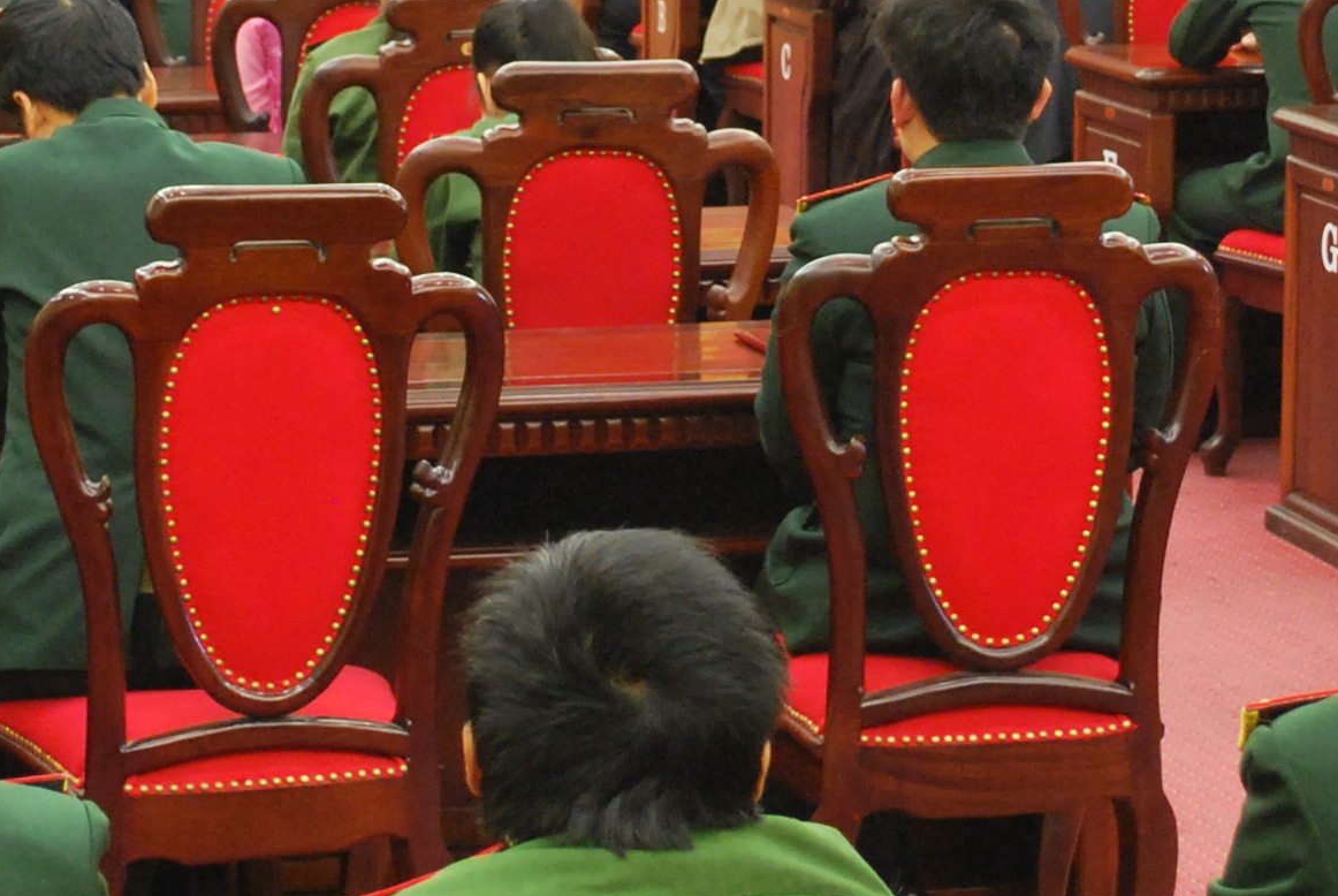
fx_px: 5582
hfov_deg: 13.7
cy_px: 164
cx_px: 695
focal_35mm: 150
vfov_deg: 9.2
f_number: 4.8
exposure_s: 1/8
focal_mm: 30
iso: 800
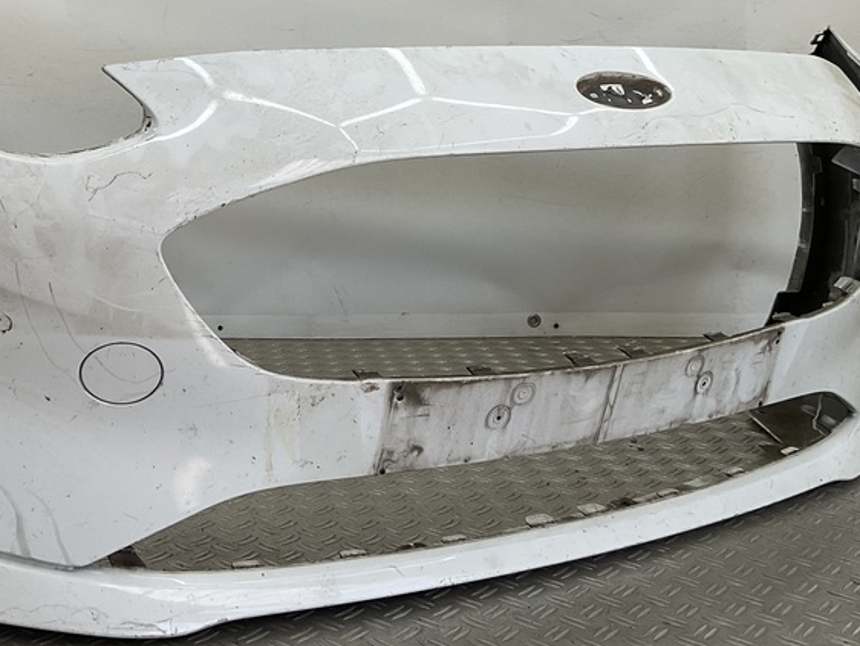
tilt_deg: -6.9
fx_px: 1292
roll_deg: -0.8
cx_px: 252
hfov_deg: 36.2
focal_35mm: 52
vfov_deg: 27.7
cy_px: 179
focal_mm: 3
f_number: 1.8
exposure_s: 1/260
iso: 16
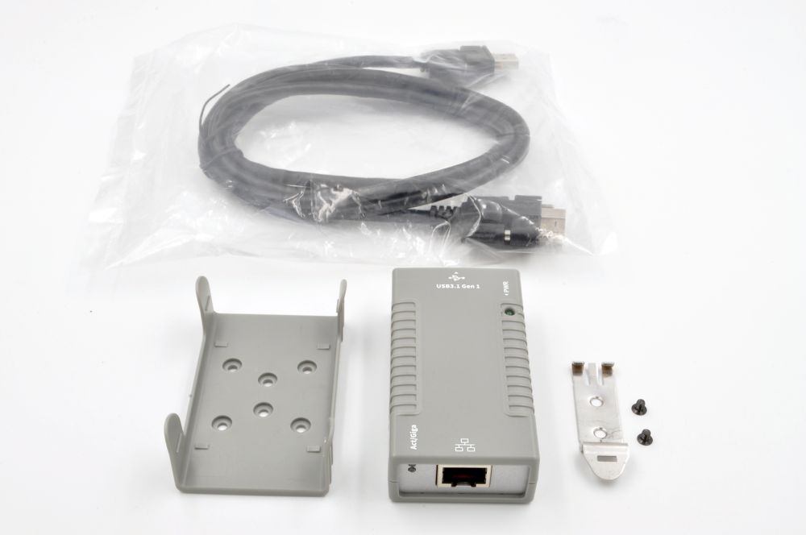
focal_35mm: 51
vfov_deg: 26.4
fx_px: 1140
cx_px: 403
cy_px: 268
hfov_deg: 38.9
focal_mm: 34
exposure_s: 1/3
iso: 200
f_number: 32
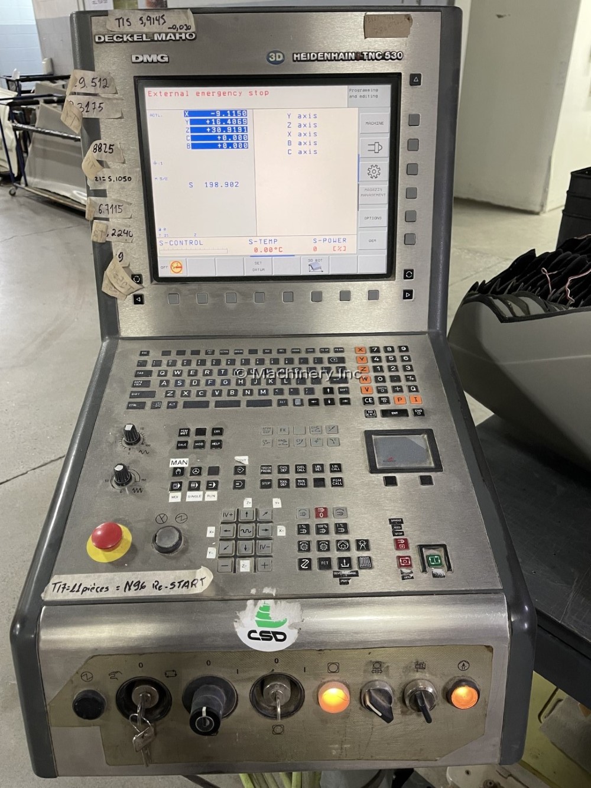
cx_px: 296
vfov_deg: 69.4
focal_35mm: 25
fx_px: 569
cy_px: 394
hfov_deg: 54.9
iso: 200
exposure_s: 1/60
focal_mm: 5.1
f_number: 1.6
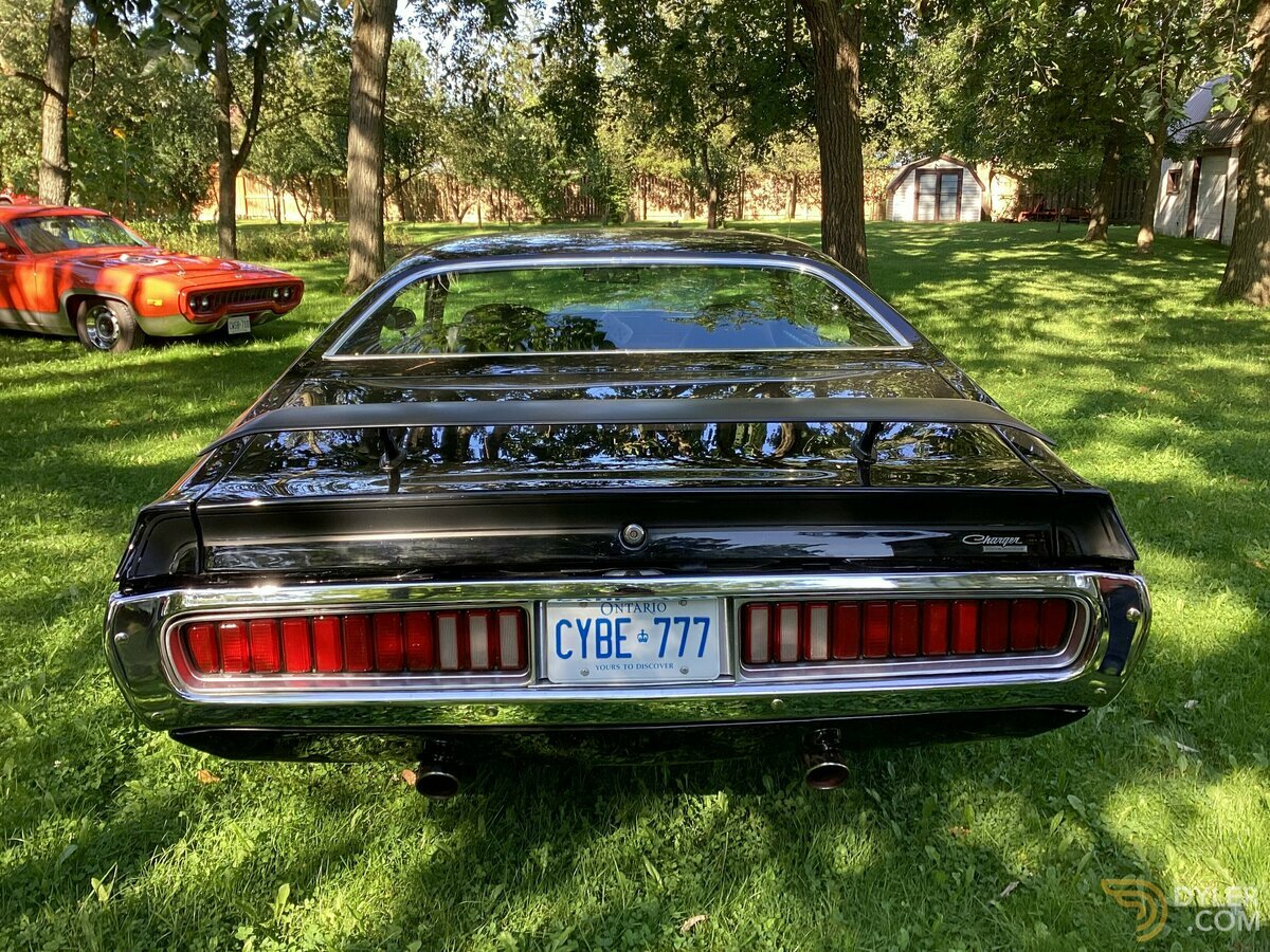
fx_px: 1137
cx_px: 635
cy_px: 476
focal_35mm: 31
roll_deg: -0.2
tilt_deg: -15.2
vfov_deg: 45.4
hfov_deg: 58.4
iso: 50
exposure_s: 1/120
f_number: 2.4
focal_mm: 3.3
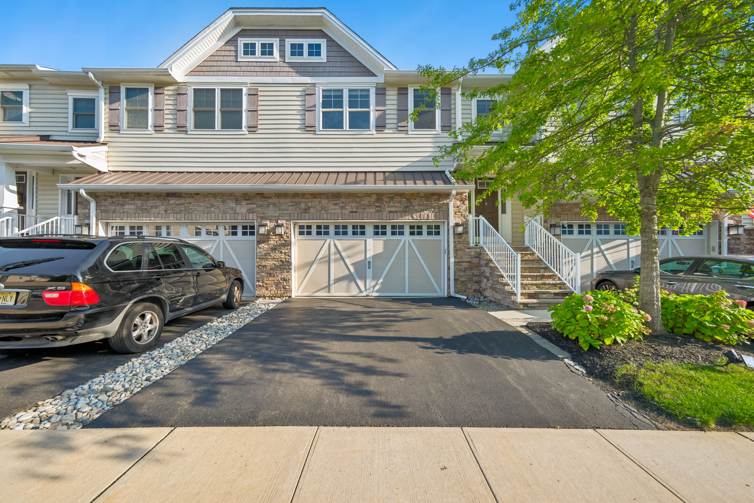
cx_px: 377
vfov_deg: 90.0
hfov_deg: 112.6
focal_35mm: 12
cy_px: 252
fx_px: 251
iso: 250
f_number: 4
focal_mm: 8.1
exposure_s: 1/750
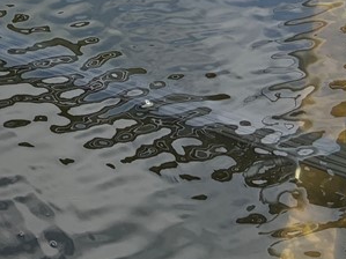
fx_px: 889
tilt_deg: -21.8
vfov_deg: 14.9
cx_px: -131
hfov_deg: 19.8
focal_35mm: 89
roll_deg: -0.6
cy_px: -177
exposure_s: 1/1155
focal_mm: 5.96
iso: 50
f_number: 1.6
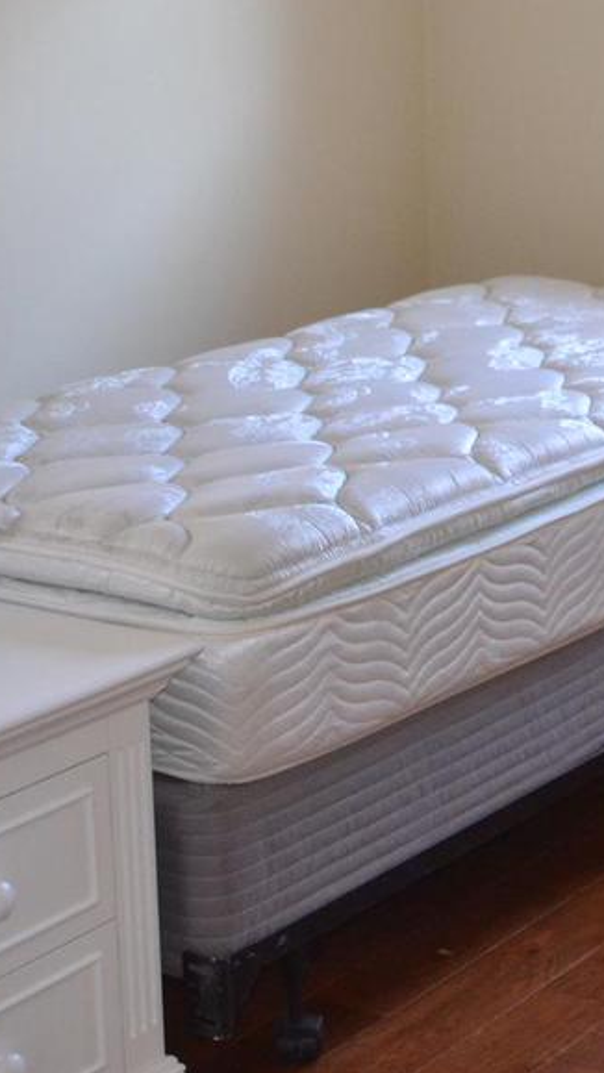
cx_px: 865
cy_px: 189
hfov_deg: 13.4
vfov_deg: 24.3
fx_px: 2447
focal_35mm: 86
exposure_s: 1/60
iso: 1250
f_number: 3.8
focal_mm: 22
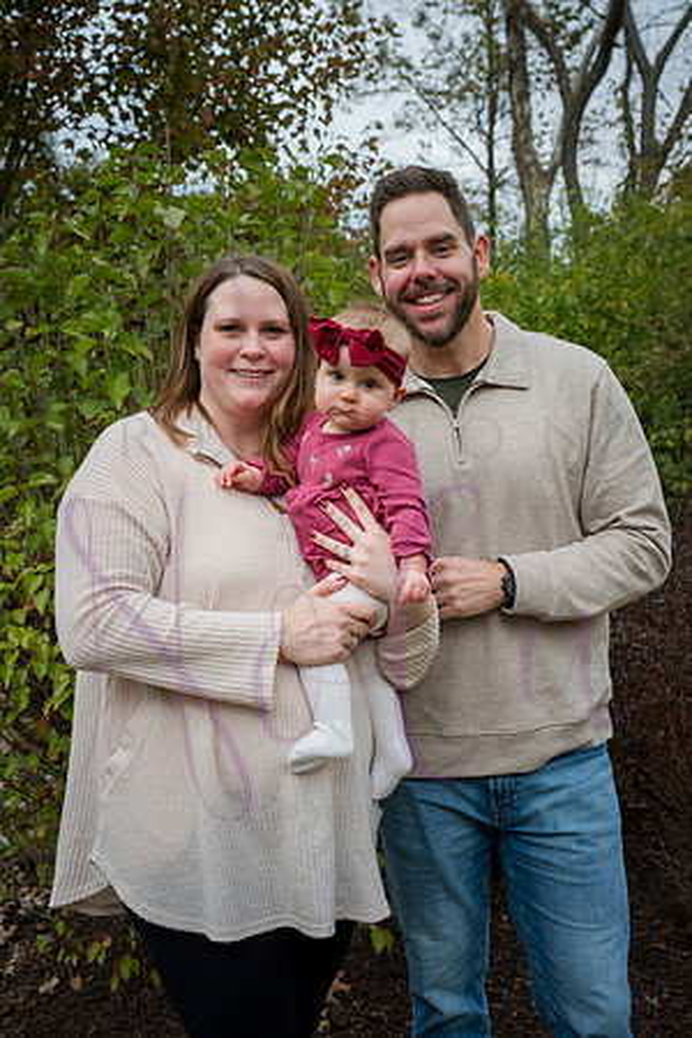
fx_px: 1326
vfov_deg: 42.7
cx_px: 346
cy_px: 519
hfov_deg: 29.2
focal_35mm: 46
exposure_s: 1/500
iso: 400
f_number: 7.1
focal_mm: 46
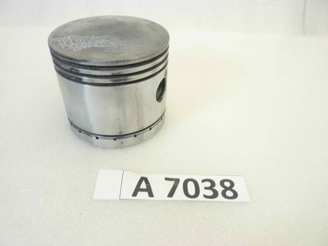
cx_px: 164
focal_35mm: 25
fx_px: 237
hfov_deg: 69.4
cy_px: 123
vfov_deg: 54.9
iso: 80
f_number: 3.3
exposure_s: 1/25
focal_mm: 4.1
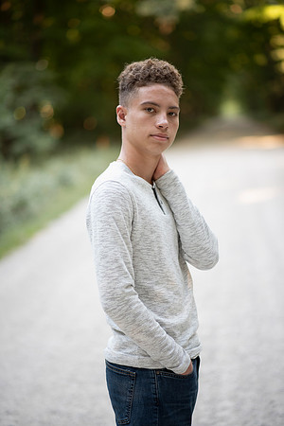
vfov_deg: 23.9
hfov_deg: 16.1
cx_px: 142
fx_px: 1006
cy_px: 213
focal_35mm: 85
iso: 250
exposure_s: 1/160
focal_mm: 85
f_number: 1.8
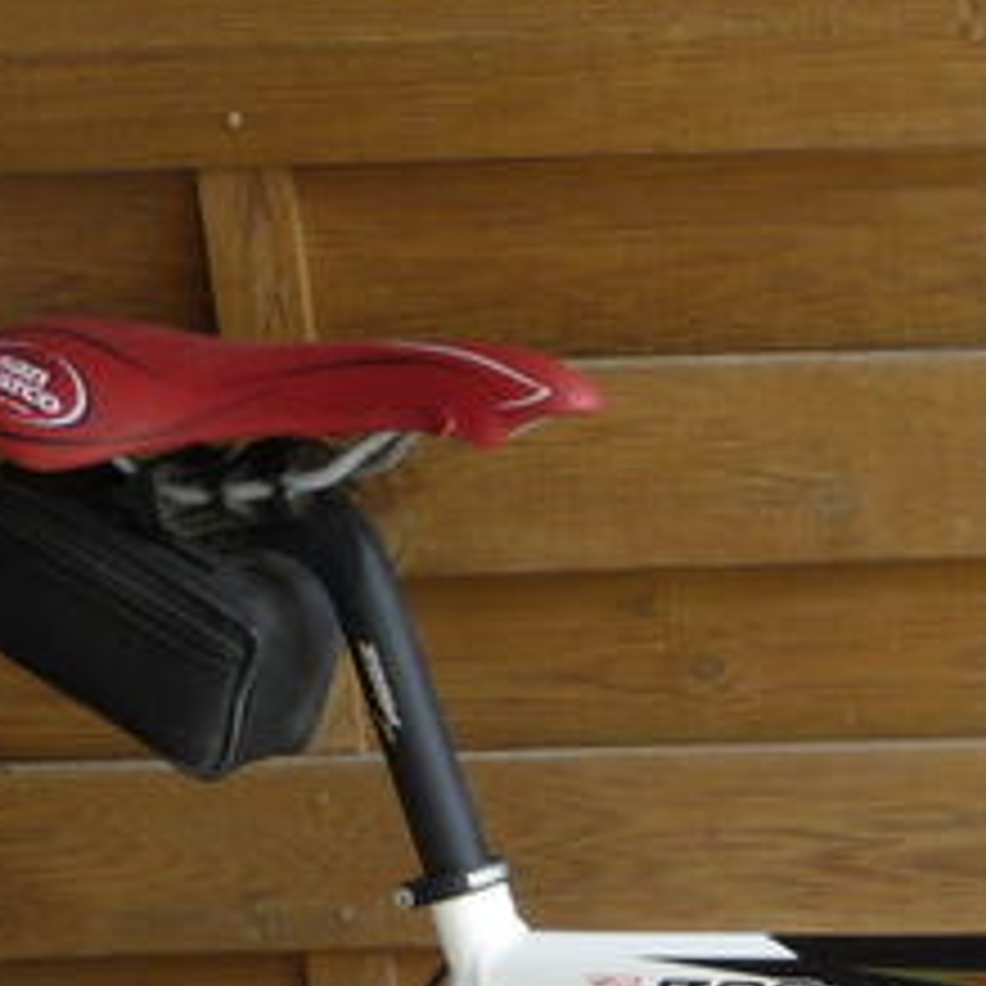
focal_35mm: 113
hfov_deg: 14.9
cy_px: 1657
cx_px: 1175
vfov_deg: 14.0
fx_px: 3642
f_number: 3.3
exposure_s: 1/60
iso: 100
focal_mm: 4.7
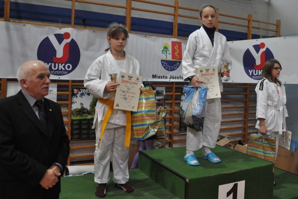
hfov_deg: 67.3
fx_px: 224
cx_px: 149
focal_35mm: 27
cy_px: 100
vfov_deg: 48.0
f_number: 3.5
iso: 1600
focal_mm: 18
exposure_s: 1/125
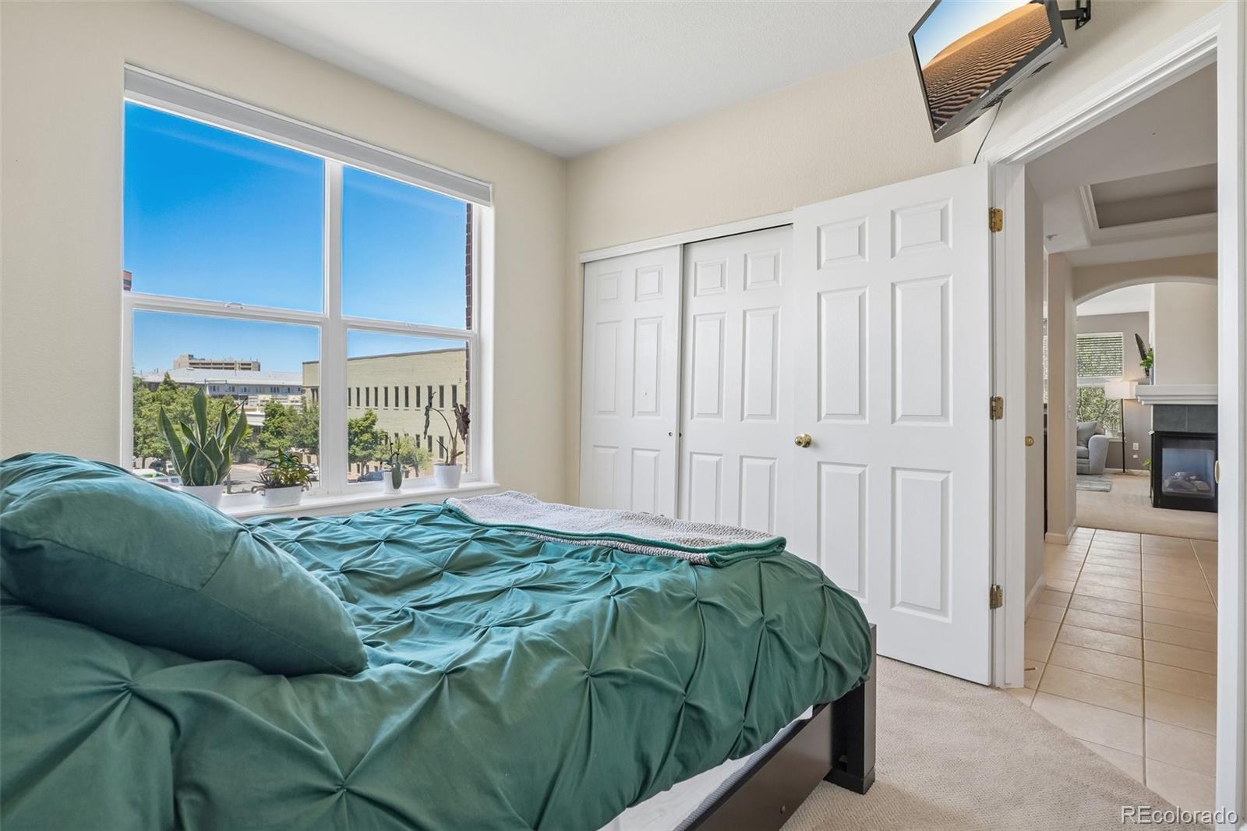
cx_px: 624
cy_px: 416
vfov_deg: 72.0
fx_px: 571
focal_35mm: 16
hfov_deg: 95.0
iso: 125
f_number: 8
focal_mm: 11
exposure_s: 1/30
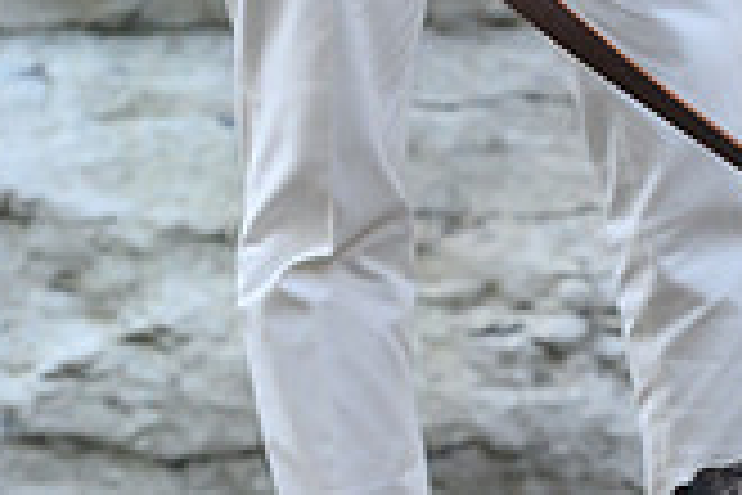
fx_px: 8841
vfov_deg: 3.2
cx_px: 953
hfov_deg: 4.8
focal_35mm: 429
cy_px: 202
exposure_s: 1/1250
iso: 1600
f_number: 3.2
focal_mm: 122
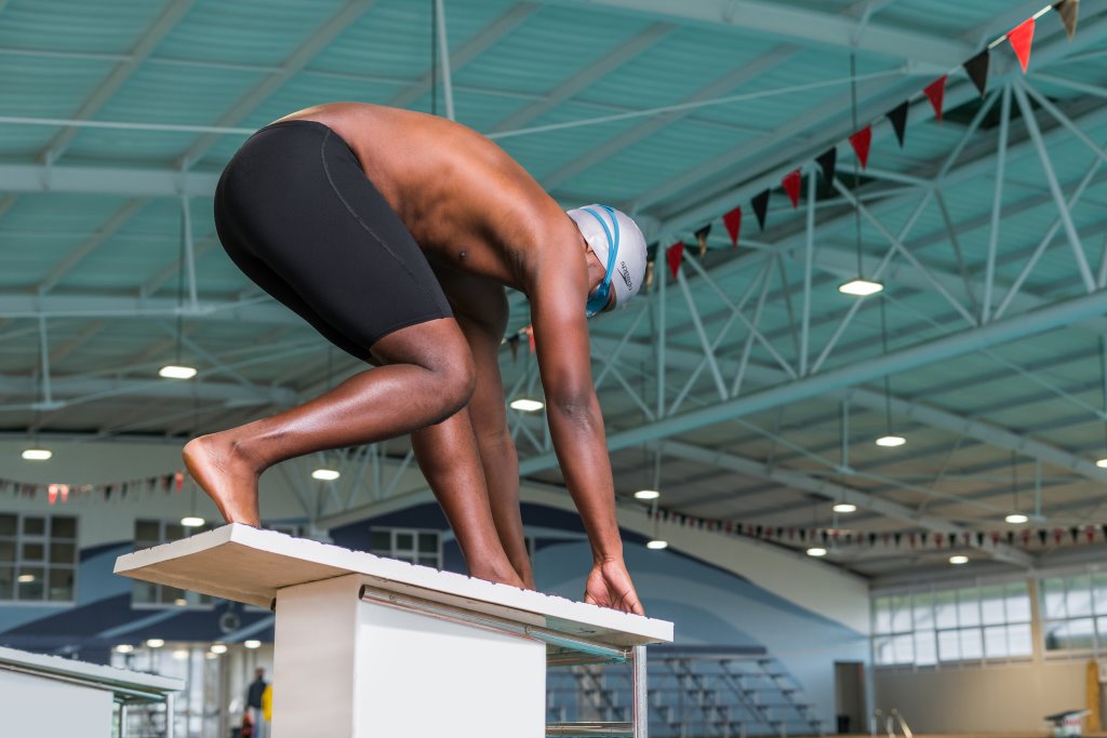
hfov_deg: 39.6
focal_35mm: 50
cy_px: 369
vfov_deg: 27.0
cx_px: 554
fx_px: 1538
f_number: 4
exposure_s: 1/160
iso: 320
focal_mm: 50
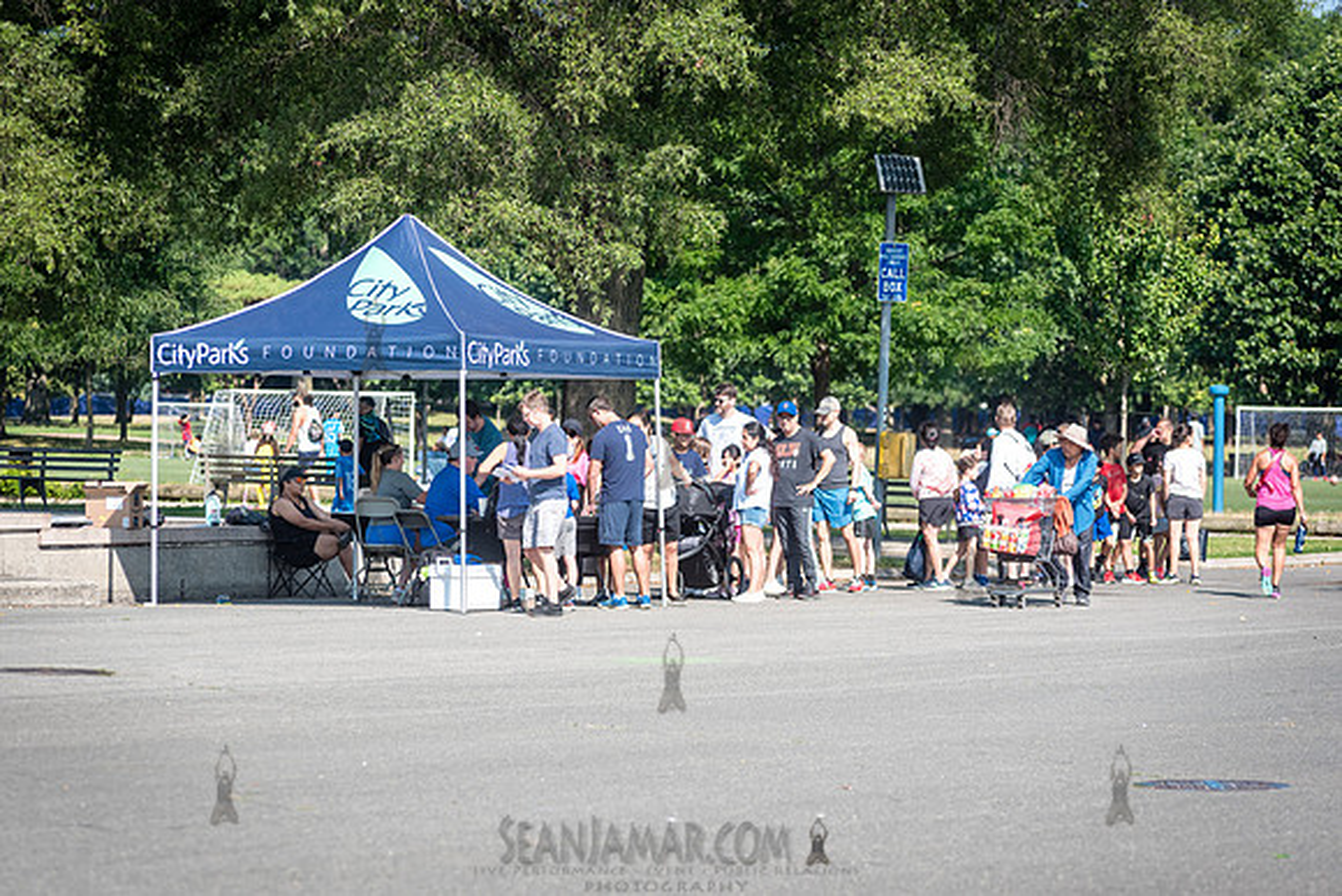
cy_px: 448
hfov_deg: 13.2
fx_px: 5820
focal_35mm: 156
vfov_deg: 8.8
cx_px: 671
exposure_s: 1/3200
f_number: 4
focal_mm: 155
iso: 500
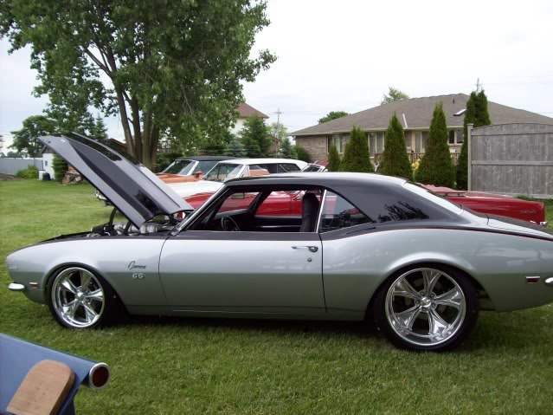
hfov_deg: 51.4
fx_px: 575
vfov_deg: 39.6
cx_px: 276
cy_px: 208
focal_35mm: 36
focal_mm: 6
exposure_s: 1/365
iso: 80
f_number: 2.7
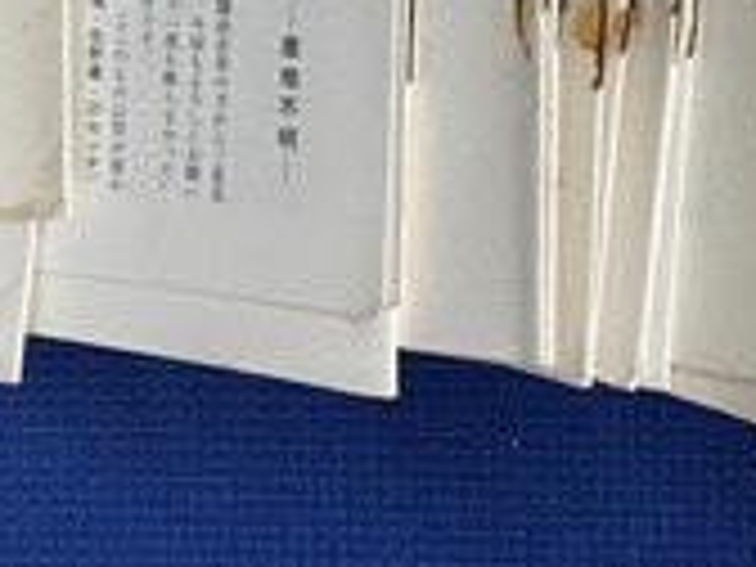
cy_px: -261
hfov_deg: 20.9
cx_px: 580
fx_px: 2031
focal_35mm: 93
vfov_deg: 14.9
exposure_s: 1/50
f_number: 1.8
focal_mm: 4.25
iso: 125
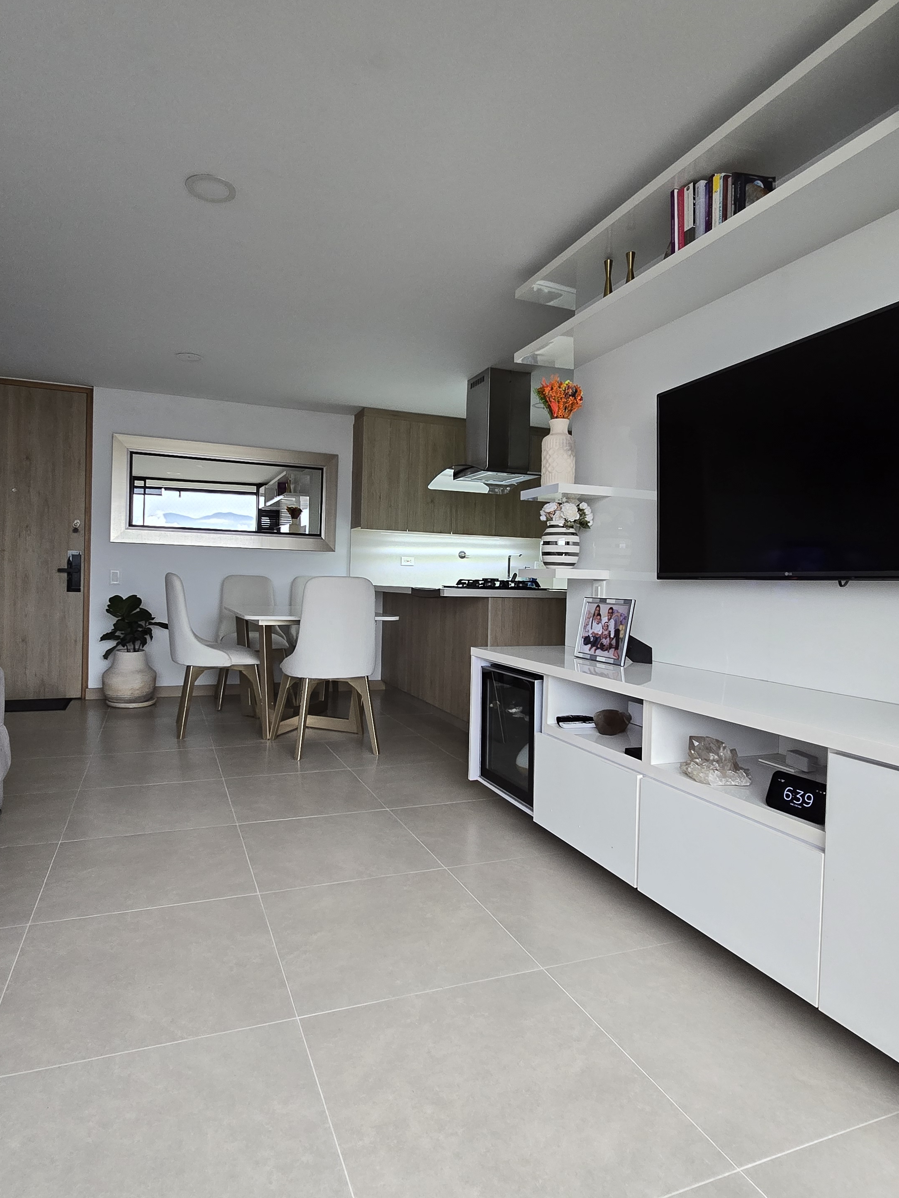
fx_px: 623
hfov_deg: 71.5
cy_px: 593
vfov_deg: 87.7
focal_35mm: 18
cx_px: 413
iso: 160
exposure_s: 1/60
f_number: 2.2
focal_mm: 2.2
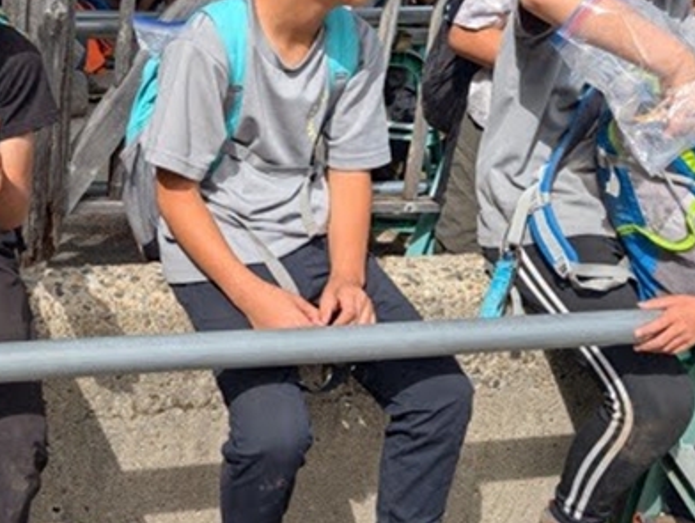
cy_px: 188
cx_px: 98
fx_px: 985
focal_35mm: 49
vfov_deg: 29.6
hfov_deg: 36.9
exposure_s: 1/845
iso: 22
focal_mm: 6.9
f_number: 1.68
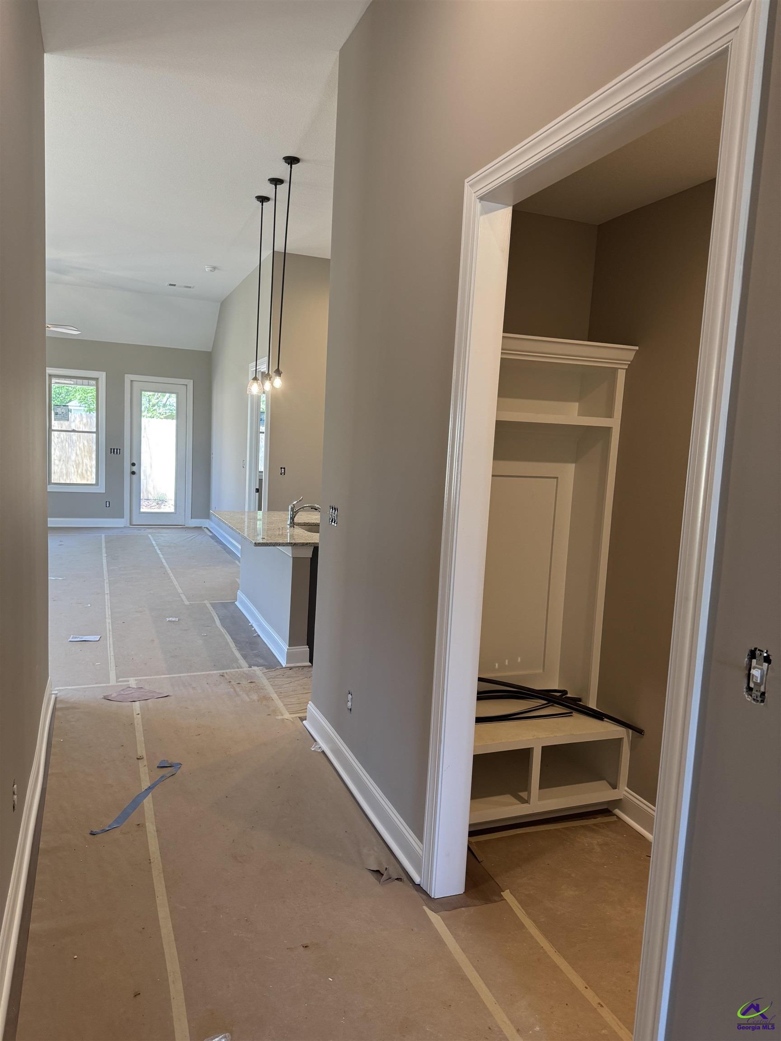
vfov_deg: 71.6
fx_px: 722
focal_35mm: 24
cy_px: 520
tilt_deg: -6.0
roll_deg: -2.4
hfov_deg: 56.8
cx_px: 390
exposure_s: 1/120
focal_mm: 6.76
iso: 160
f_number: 1.78
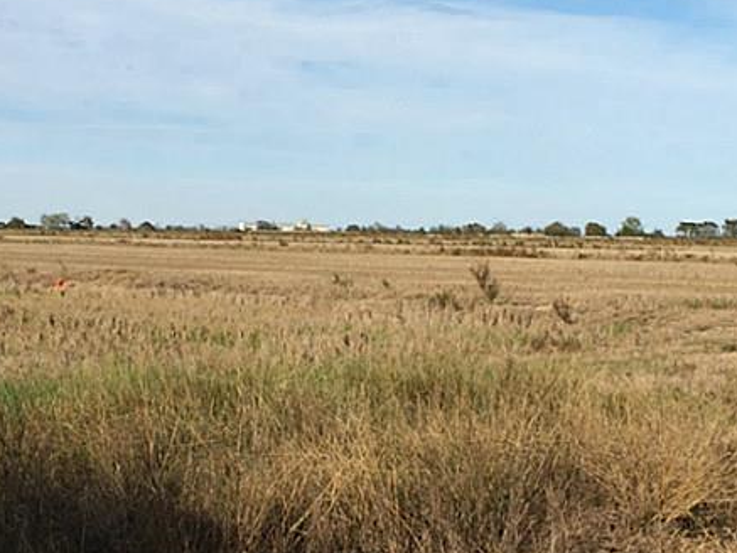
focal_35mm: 68
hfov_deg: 28.5
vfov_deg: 21.6
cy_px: 271
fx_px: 1448
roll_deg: +0.1
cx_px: 450
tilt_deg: -2.0
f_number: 2.2
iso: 32
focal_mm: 4.15
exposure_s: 1/2740
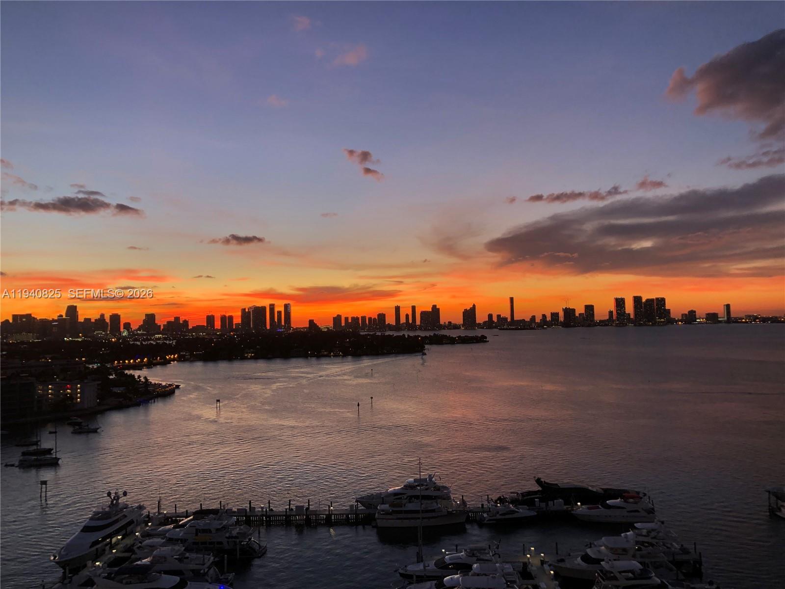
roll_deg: +1.8
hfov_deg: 63.4
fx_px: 635
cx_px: 392
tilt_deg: +2.8
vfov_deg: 49.7
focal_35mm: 28
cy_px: 294
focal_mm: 3.99
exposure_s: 1/60
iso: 125
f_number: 1.8
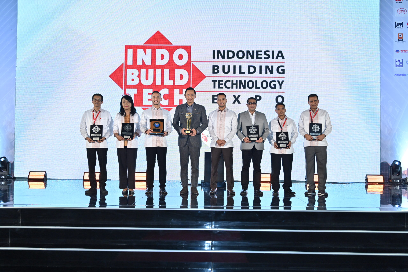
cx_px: 204
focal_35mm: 39
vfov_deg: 34.2
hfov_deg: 49.6
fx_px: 442
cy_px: 136
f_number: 4.5
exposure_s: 1/125
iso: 1000
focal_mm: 39
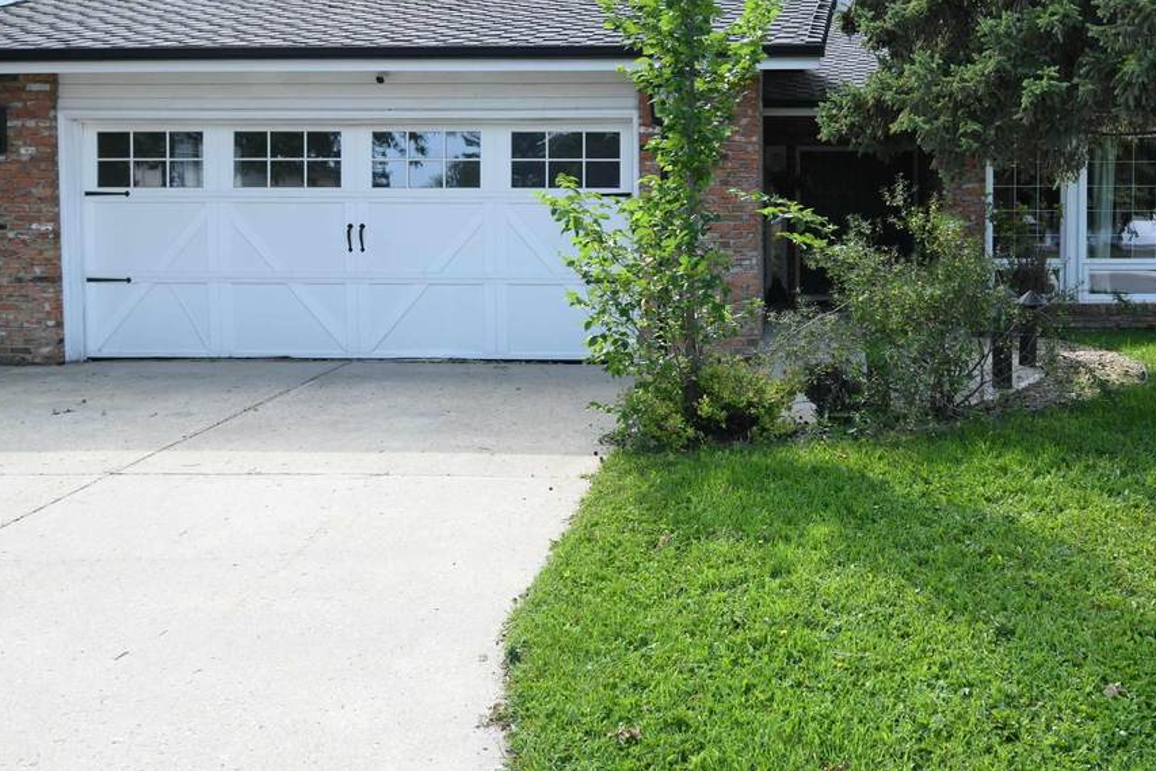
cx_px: 764
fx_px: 1156
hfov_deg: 52.2
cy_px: 281
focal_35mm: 36
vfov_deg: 36.6
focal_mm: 24
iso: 64
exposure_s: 1/100
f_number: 5
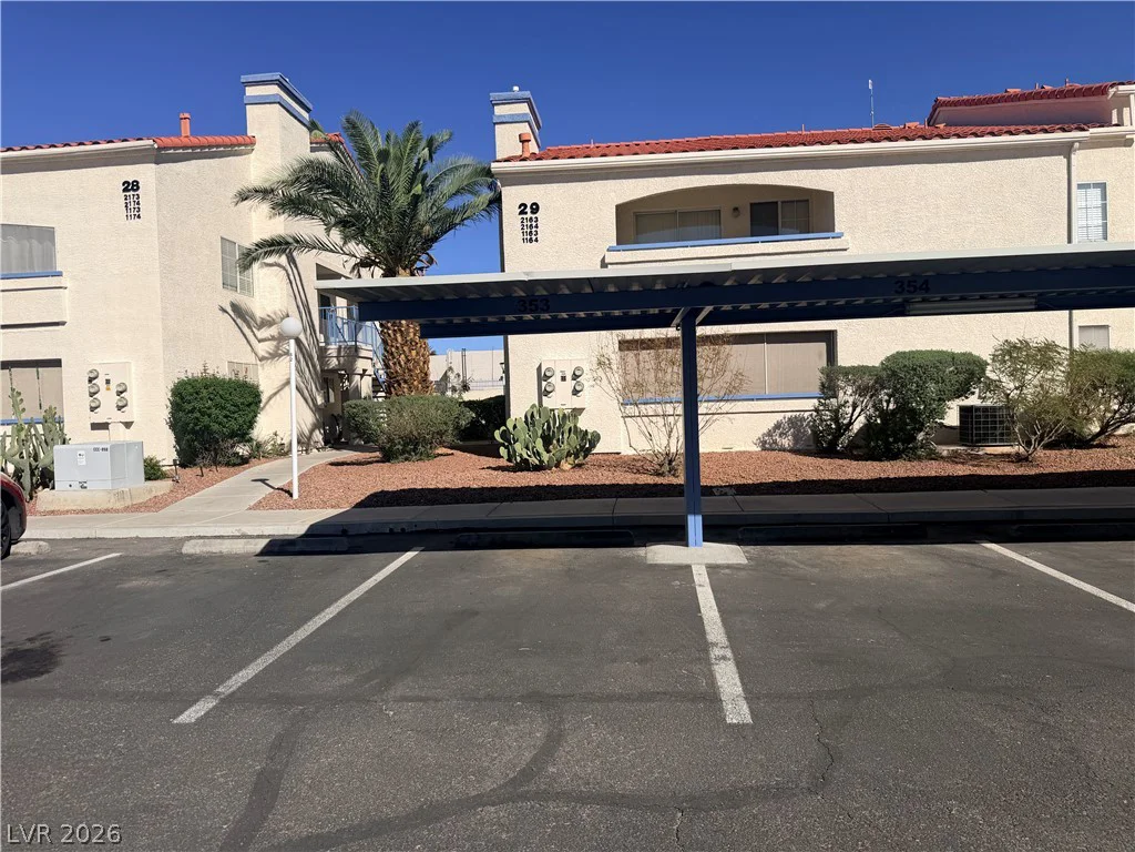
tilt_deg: -0.2
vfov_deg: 56.8
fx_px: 787
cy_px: 426
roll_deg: +2.8
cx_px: 568
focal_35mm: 24
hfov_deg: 71.6
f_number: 1.78
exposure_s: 1/9091
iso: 80
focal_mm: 6.76
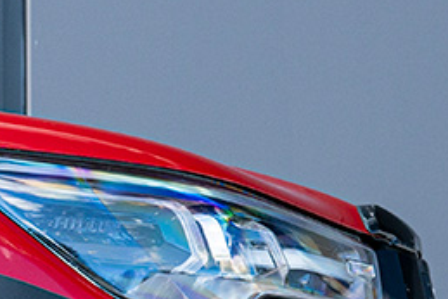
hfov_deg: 7.9
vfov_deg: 5.6
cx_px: -628
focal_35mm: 243
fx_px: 3026
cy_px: 491
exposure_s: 1/160
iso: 250
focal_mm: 35
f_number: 4
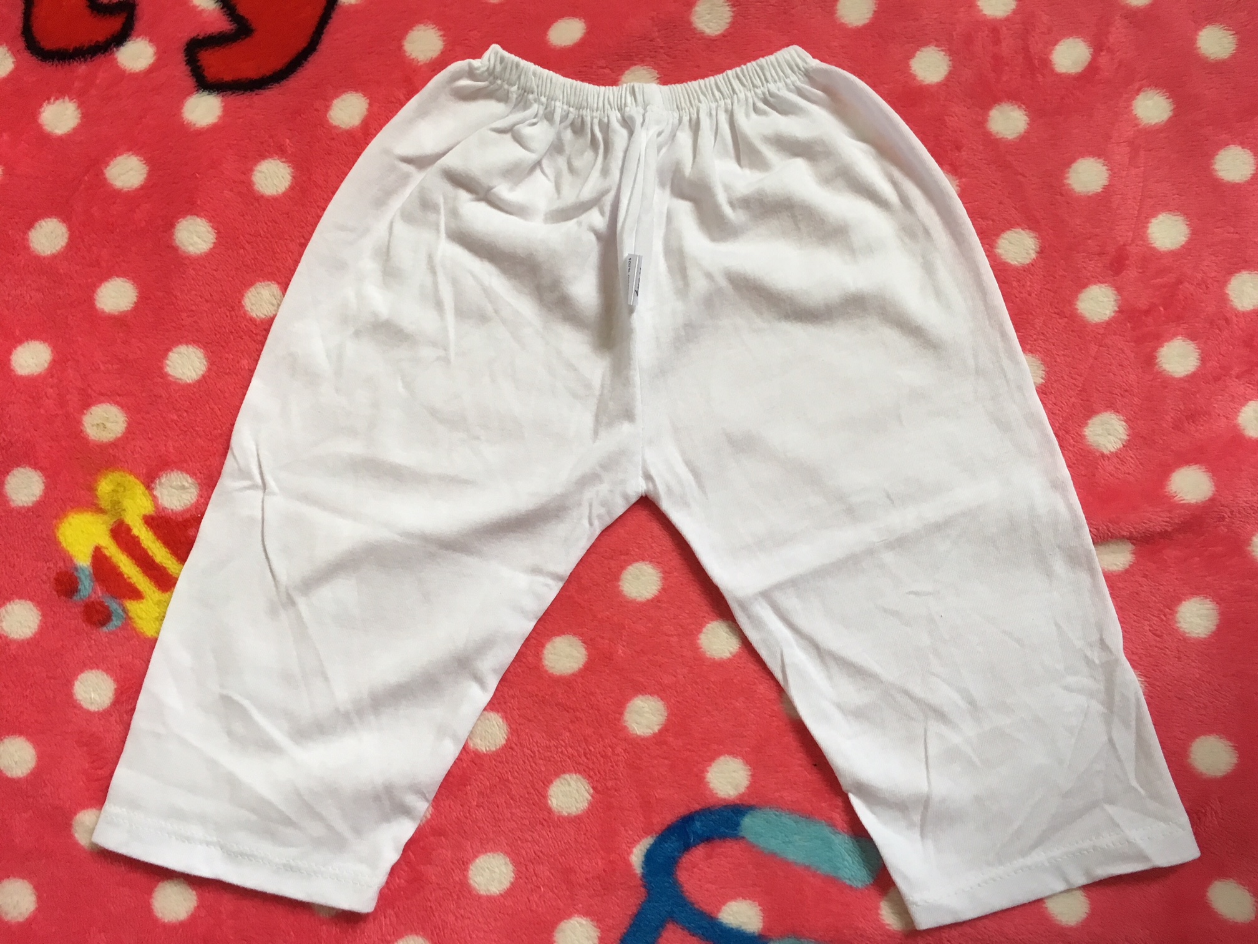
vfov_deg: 48.2
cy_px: 472
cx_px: 629
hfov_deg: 61.7
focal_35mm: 29
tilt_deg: -81.8
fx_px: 1054
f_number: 2.2
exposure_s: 1/33
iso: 80
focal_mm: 4.15
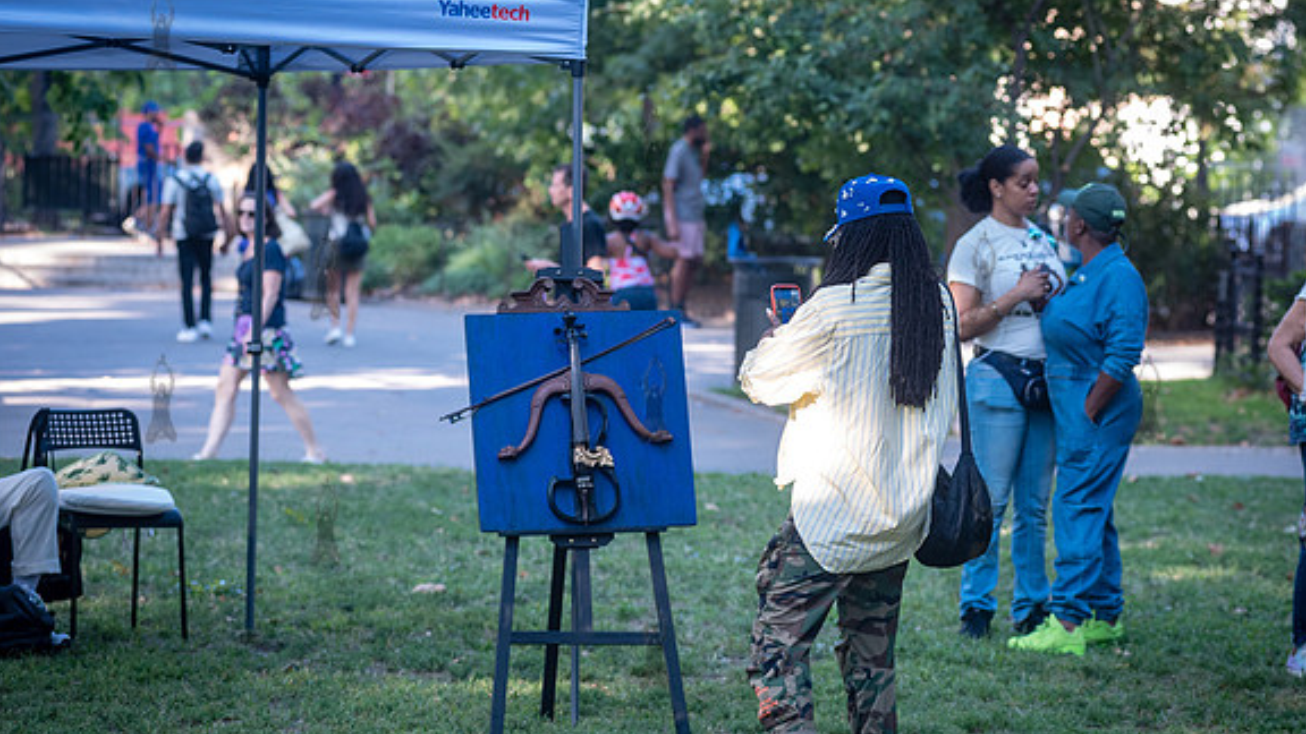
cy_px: 380
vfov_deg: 8.8
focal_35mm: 138
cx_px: 761
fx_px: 4779
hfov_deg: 15.6
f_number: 4.5
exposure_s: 1/200
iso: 800
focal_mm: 112
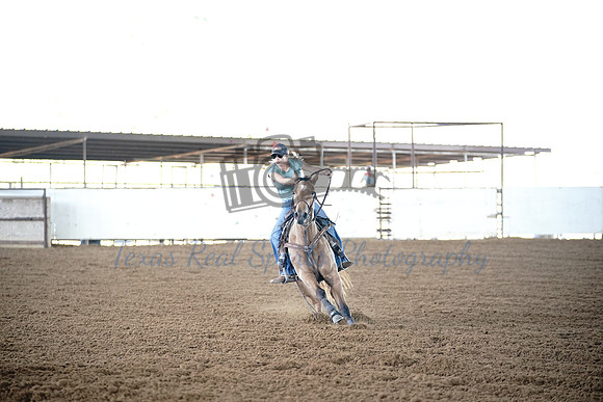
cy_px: 201
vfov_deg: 10.6
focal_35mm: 129
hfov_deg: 15.9
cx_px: 302
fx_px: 2161
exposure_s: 1/1000
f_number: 2.8
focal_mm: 129
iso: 2500
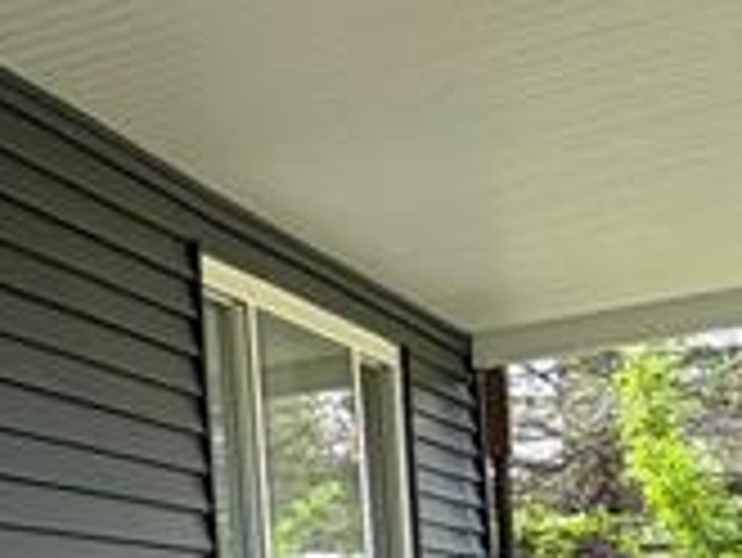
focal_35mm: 87
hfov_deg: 16.3
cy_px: 716
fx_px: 1866
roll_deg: +3.5
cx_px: -805
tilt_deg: +1.4
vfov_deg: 16.1
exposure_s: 1/205
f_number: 2.2
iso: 40
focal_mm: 2.22
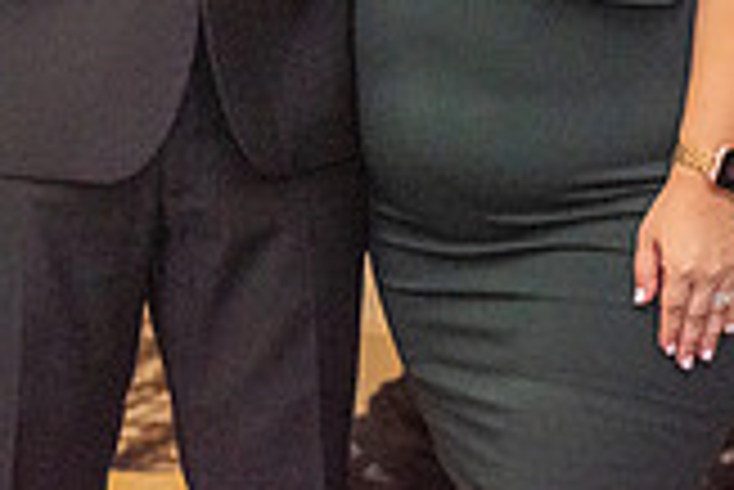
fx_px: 4796
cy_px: -353
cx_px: -180
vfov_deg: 5.8
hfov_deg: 8.6
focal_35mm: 235
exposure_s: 1/200
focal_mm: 66
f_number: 2.8
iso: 1600
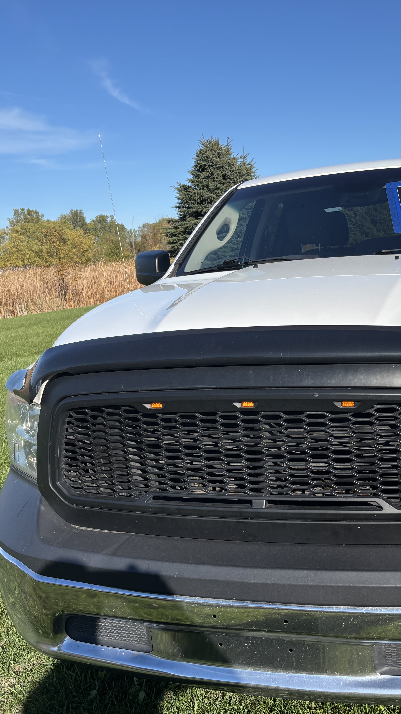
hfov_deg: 30.7
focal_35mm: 38
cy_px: 357
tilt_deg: -8.8
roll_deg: +3.6
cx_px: 300
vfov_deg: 52.8
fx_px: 718
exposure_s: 1/2933
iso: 50
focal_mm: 5.96
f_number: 1.6
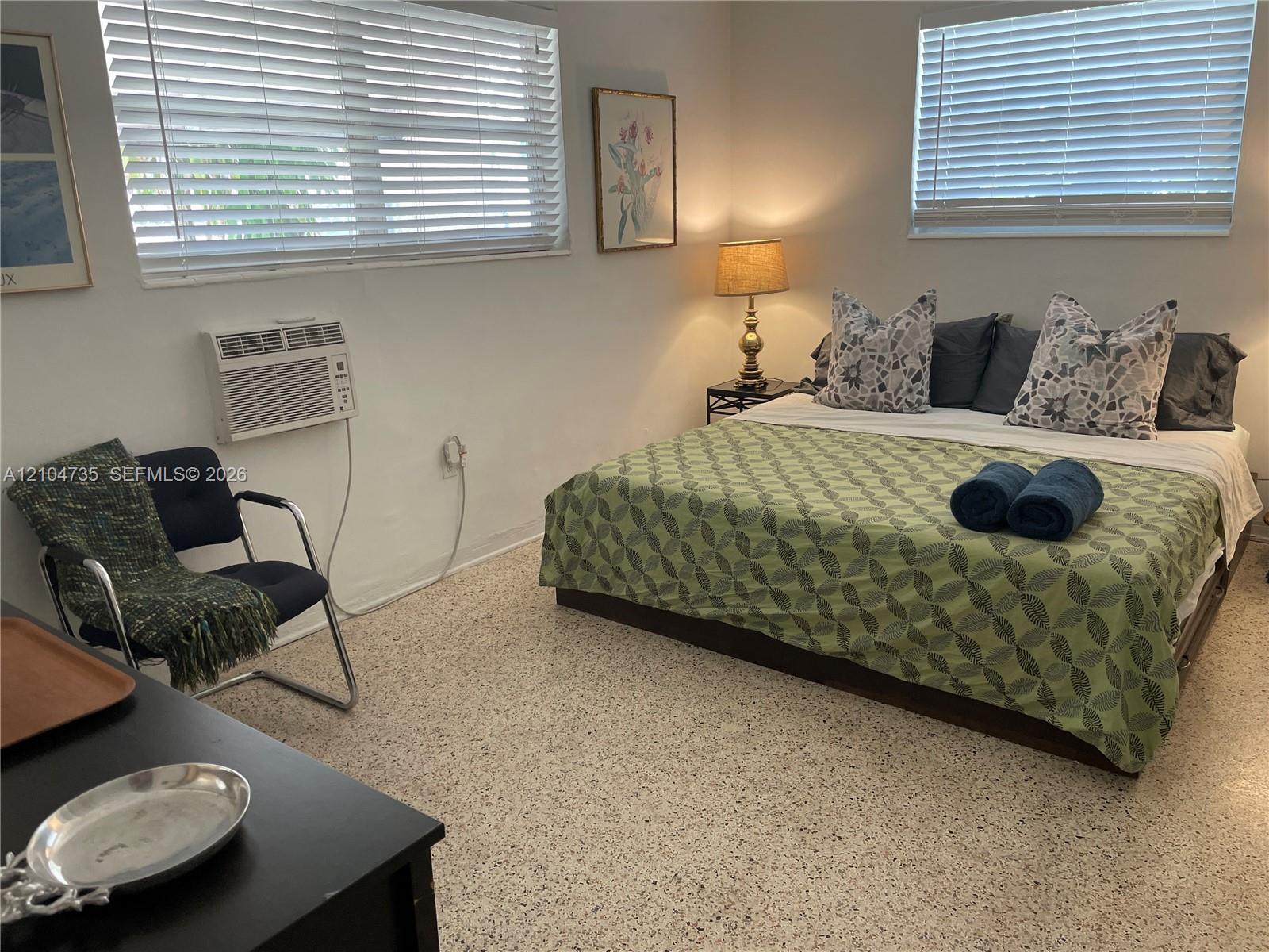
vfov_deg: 53.1
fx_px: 953
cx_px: 634
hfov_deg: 67.3
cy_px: 476
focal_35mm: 26
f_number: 1.6
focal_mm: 4.2
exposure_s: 1/120
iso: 100
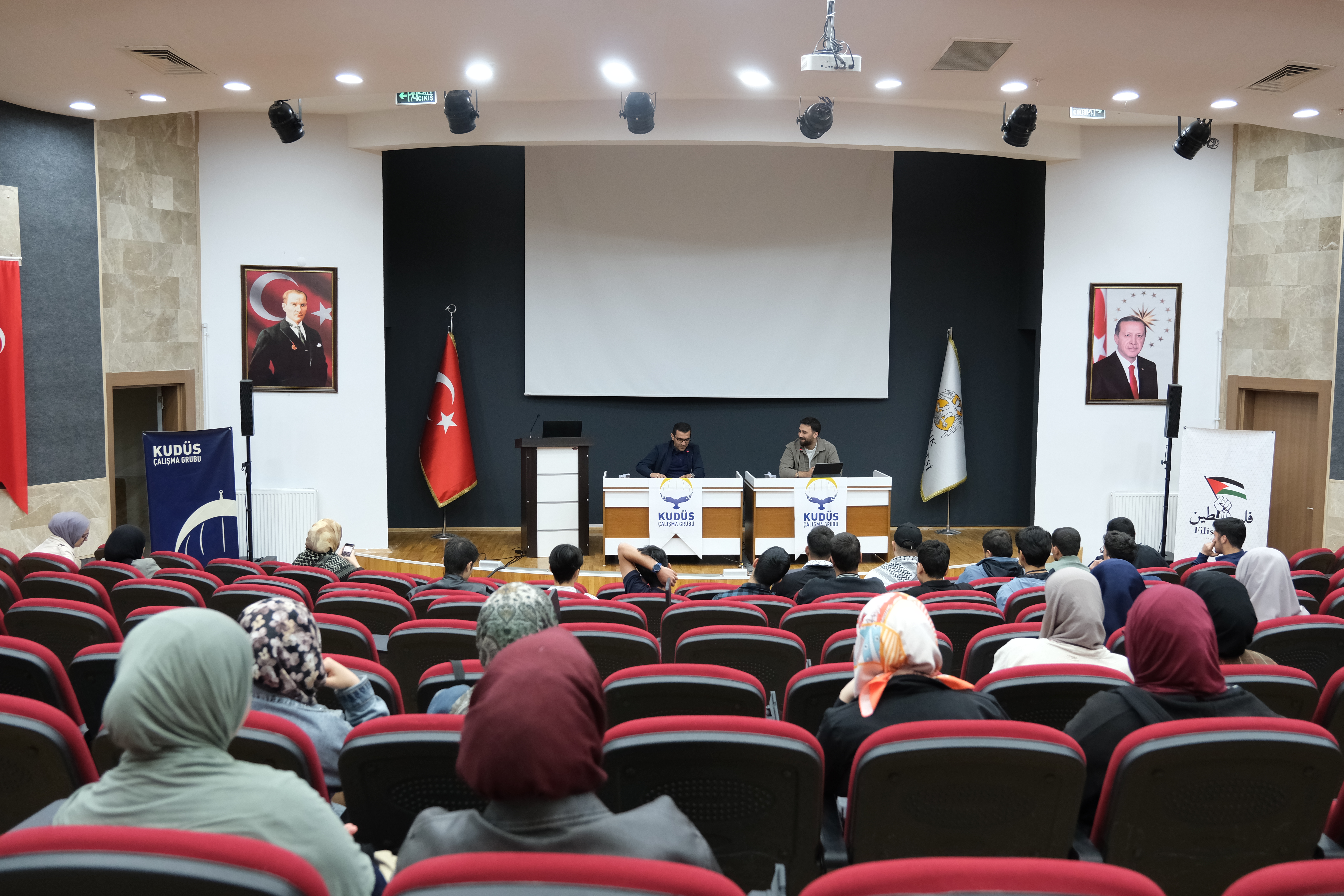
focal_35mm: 32
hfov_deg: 58.7
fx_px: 1195
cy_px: 448
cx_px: 672
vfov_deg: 41.1
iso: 2000
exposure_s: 1/100
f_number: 3.2
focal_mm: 21.3
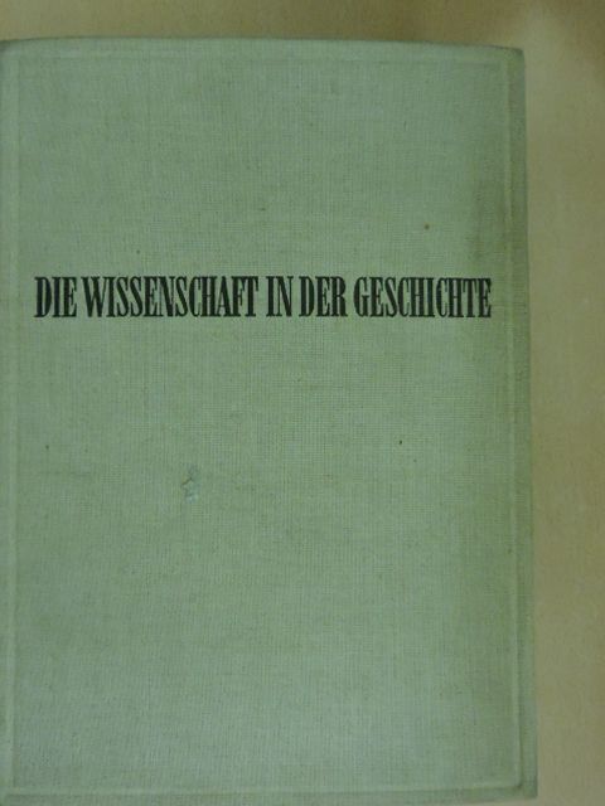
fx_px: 769
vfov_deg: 55.4
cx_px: 302
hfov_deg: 42.9
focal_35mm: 33
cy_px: 403
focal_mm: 5.9
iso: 1400
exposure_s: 1/60
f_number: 3.6
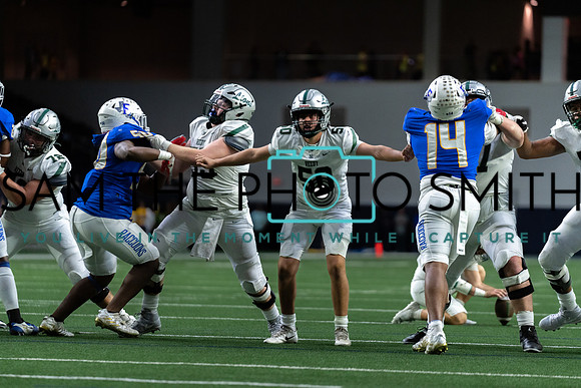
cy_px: 194
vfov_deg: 6.9
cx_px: 290
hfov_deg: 10.3
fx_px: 3228
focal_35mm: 200
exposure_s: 1/800
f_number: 2.8
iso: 1600
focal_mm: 200
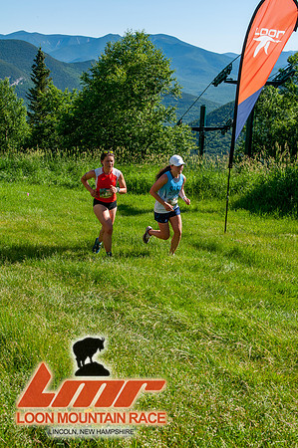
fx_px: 635
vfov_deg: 38.9
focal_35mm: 51
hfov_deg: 26.4
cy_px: 224
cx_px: 149
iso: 200
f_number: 8
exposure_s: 1/400
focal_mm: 34
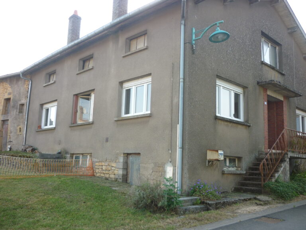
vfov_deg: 42.9
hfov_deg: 55.4
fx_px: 292
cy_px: 115
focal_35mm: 33
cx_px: 153
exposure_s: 1/320
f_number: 2.8
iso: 100
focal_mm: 5.5
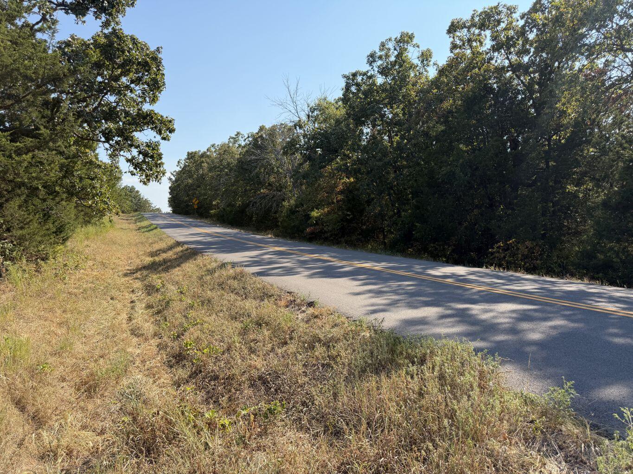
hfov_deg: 71.6
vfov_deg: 56.8
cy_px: 237
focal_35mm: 24
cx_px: 316
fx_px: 439
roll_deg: +1.1
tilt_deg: -3.1
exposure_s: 1/2907
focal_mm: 6.76
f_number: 1.78
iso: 100
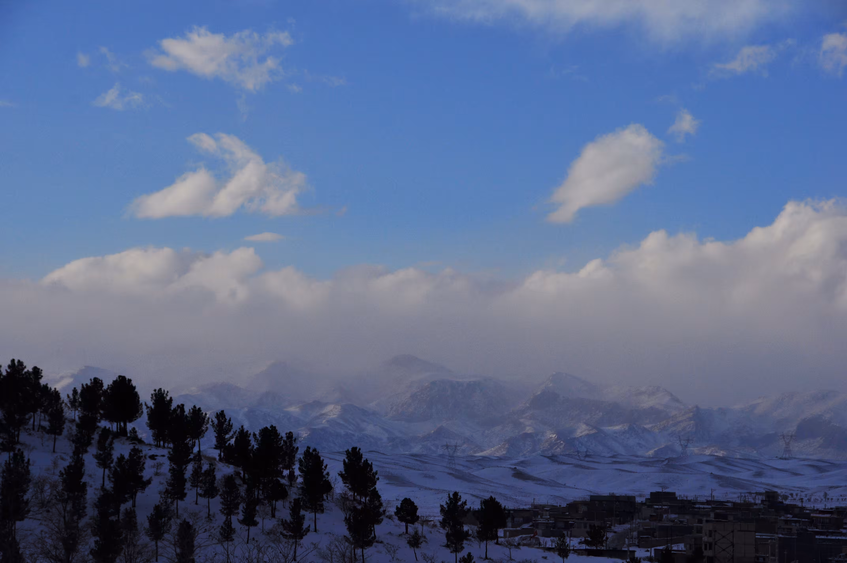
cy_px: 282
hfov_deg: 14.4
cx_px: 424
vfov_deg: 9.6
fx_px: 3349
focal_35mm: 142
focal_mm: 95
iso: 200
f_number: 11
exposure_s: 1/1500
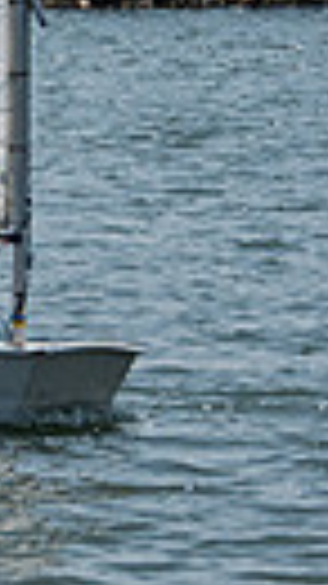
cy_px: -192
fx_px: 10543
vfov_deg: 3.2
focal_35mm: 681
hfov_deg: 1.8
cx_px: -937
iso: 320
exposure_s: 1/2000
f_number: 6.7
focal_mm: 105
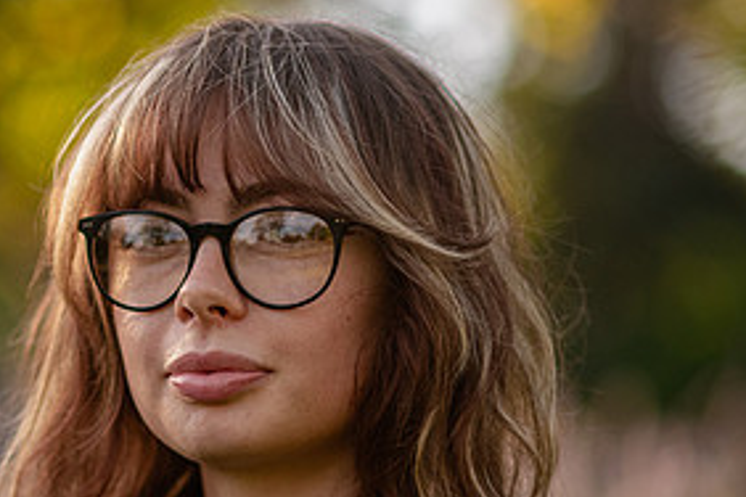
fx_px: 4704
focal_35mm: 227
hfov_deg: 9.0
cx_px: 123
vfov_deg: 6.1
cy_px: 327
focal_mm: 105
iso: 800
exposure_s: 1/3200
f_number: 2
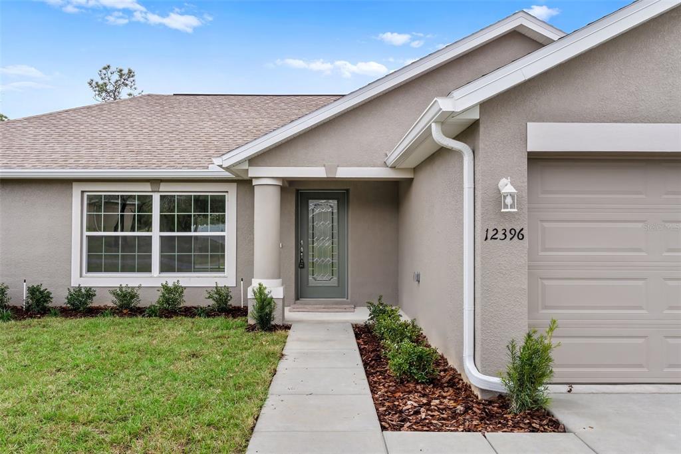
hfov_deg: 61.9
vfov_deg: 43.6
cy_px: 227
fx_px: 567
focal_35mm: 30
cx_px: 340
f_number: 8
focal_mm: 20
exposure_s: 1/200
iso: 320
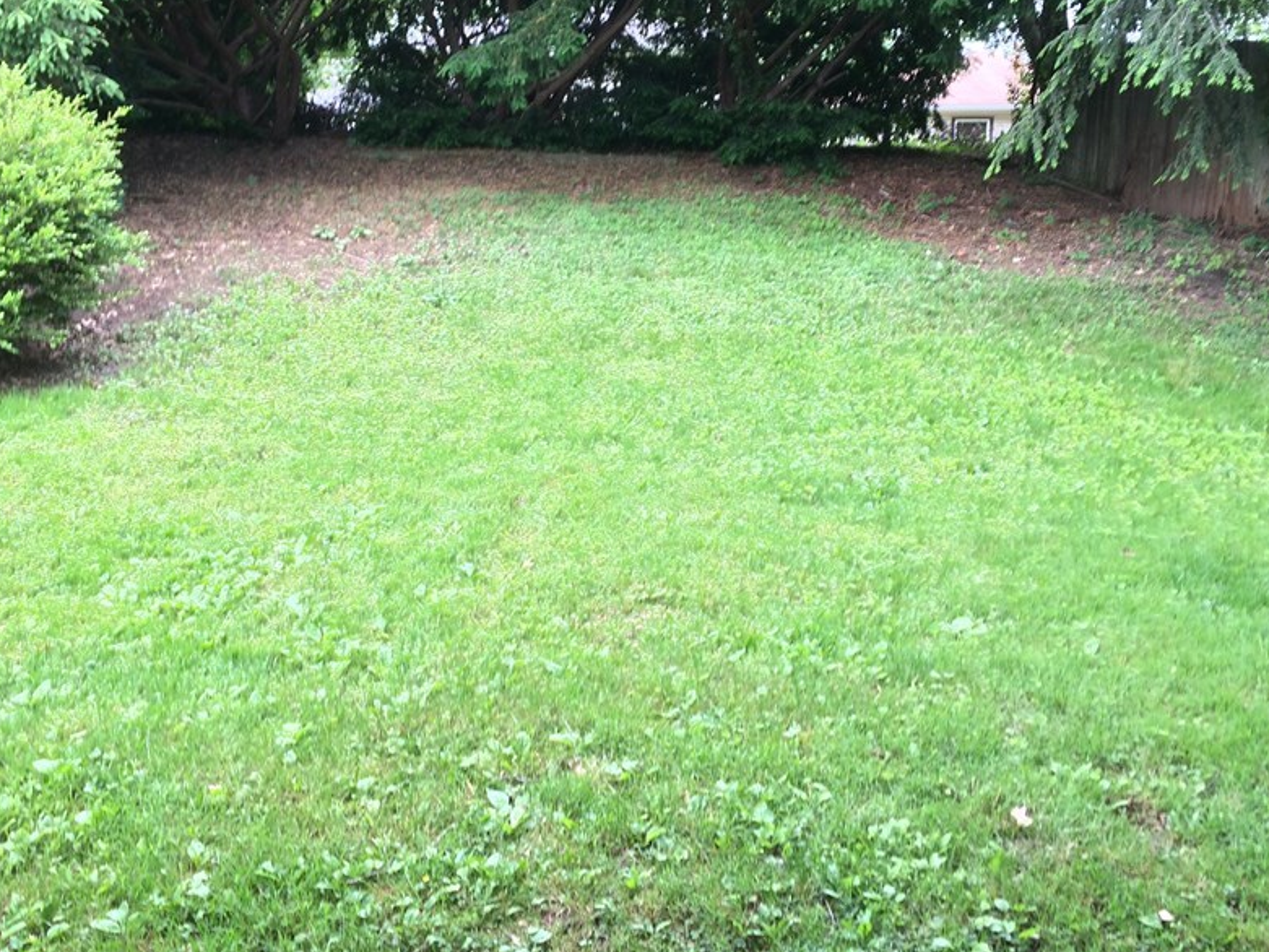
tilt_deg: -14.2
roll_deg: +0.0
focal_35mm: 38
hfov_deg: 48.9
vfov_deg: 37.6
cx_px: 565
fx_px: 1393
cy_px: 380
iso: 40
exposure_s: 1/40
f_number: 2.2
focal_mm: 4.15
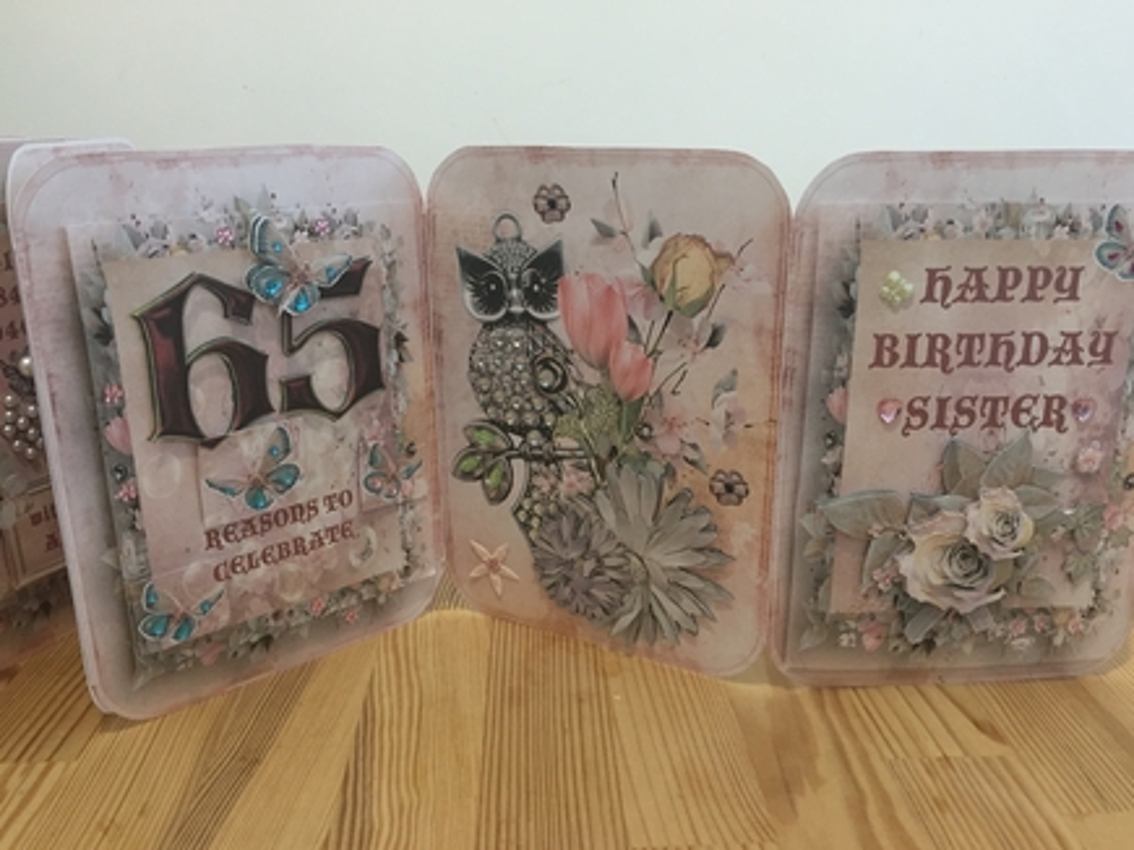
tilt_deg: -17.7
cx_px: 581
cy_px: 432
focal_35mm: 30
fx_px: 983
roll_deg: +0.0
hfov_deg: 60.0
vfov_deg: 46.8
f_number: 2.2
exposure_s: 1/33
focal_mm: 4.15
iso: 160
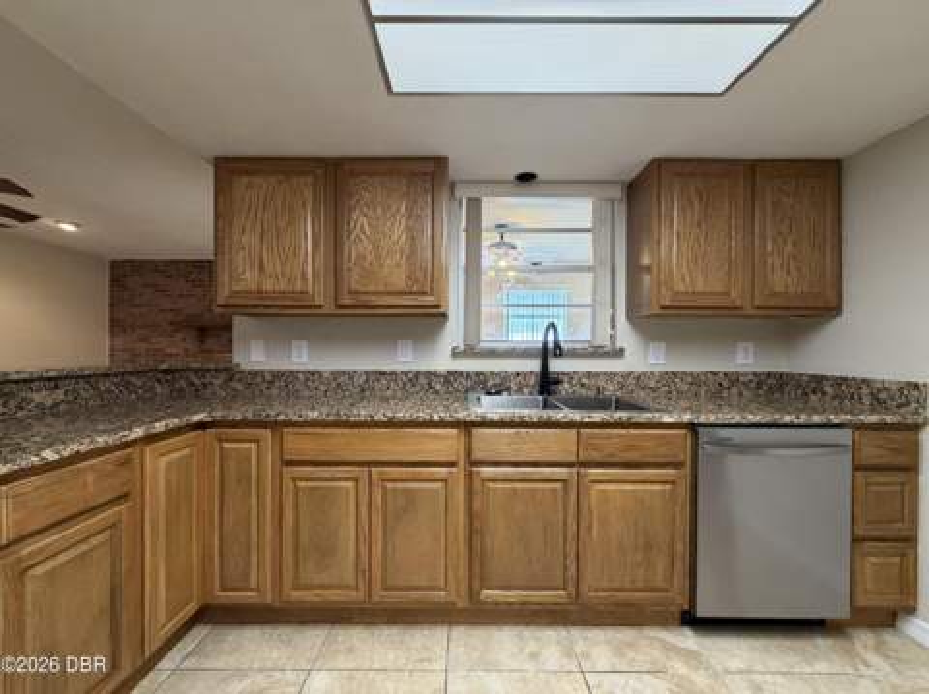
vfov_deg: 85.6
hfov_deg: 102.1
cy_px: 347
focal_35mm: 14
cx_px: 464
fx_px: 375
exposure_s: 1/60
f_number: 2.2
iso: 250
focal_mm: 2.22
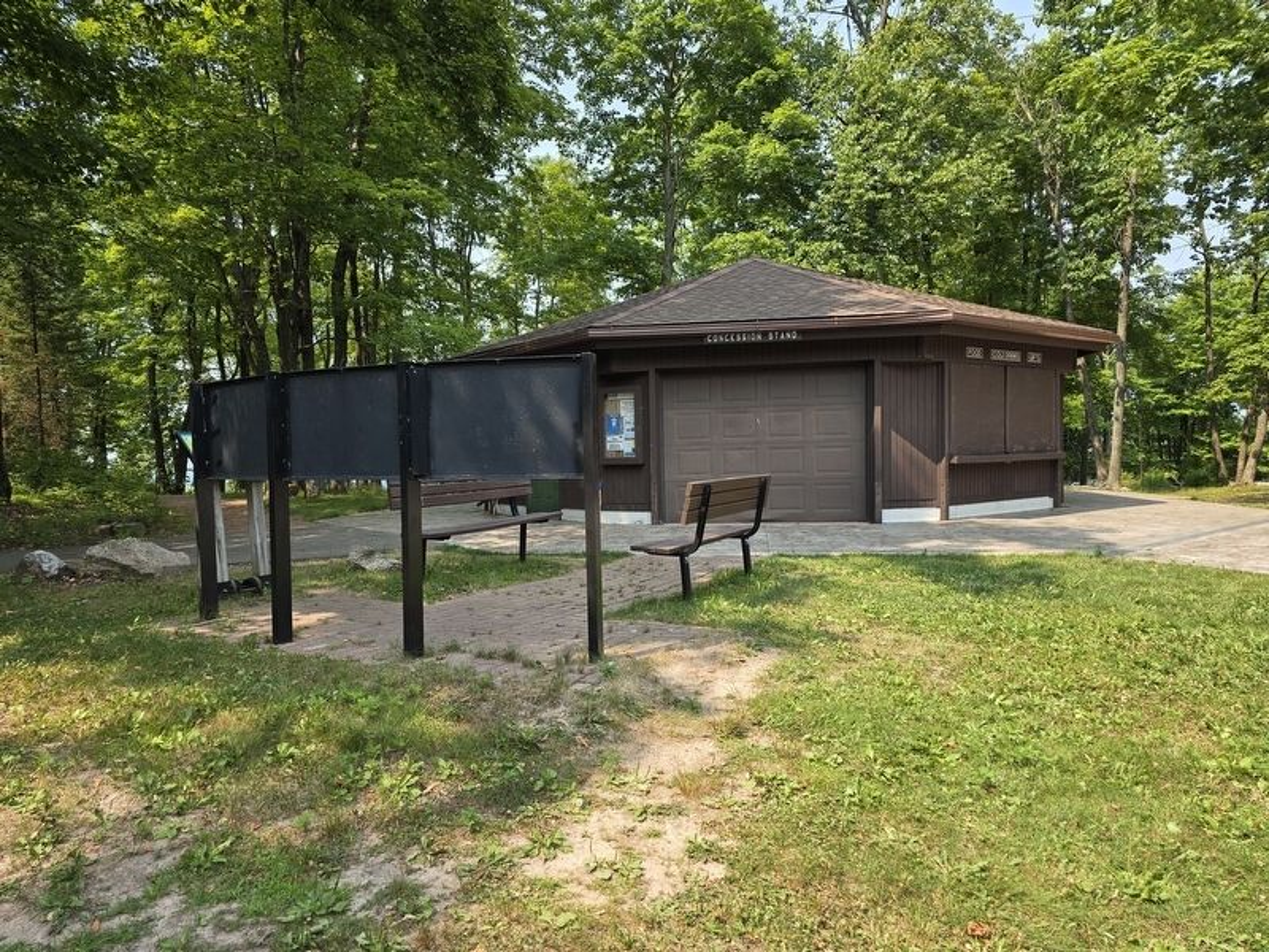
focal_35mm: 23
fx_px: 843
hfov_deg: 73.9
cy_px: 476
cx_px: 634
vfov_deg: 58.9
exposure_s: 1/223
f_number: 1.7
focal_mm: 6.3
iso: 12
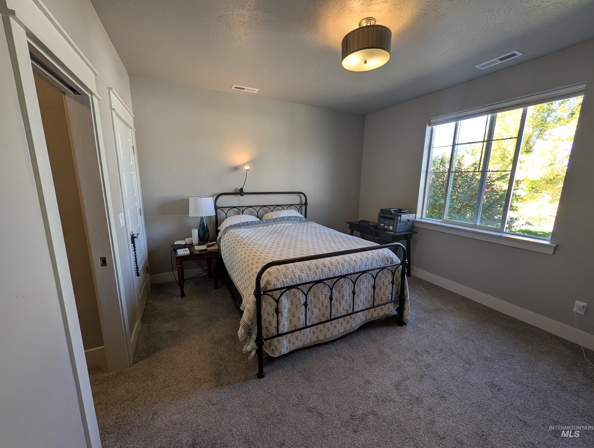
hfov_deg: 110.5
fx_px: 206
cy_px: 224
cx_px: 297
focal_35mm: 12
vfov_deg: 94.6
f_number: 1.7
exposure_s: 1/120
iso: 64
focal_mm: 2.02
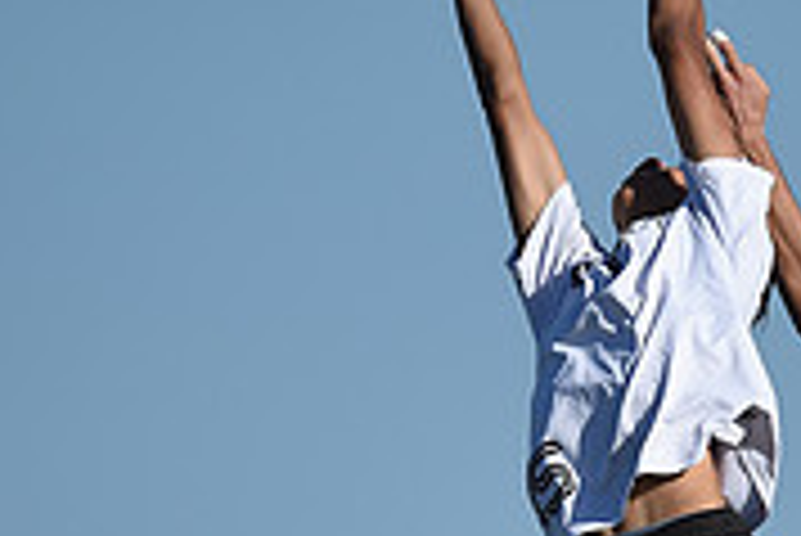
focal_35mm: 1301
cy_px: 572
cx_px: 580
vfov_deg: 1.1
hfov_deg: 1.6
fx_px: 28970
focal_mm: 400
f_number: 2.8
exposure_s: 1/8000
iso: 200
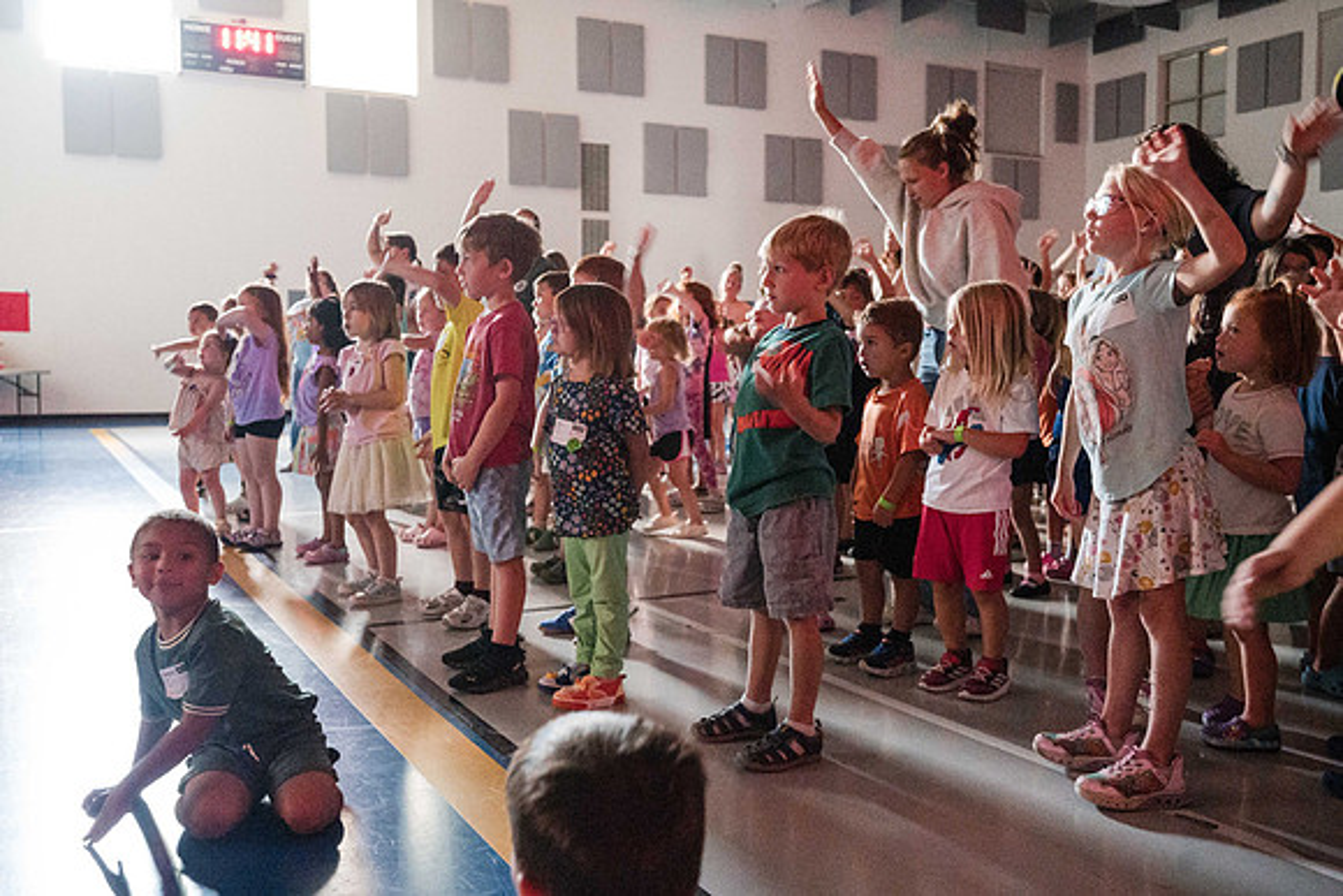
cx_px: 658
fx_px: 1192
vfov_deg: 41.2
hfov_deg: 58.8
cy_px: 437
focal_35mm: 32
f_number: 4
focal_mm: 30
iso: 14400
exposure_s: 1/60
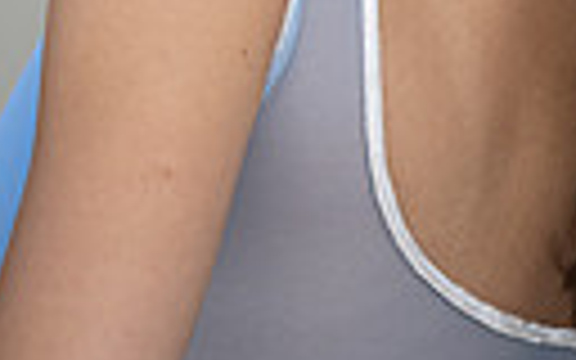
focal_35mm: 714
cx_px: 202
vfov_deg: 1.8
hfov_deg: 2.9
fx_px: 11208
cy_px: -486
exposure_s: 1/800
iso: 200
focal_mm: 200
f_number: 2.8
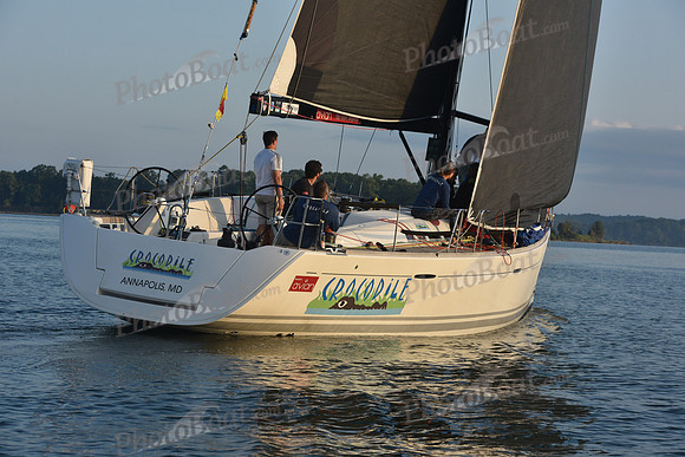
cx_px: 342
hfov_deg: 20.4
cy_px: 228
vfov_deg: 13.7
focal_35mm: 100
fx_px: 1903
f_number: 8
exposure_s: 1/800
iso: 320
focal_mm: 100
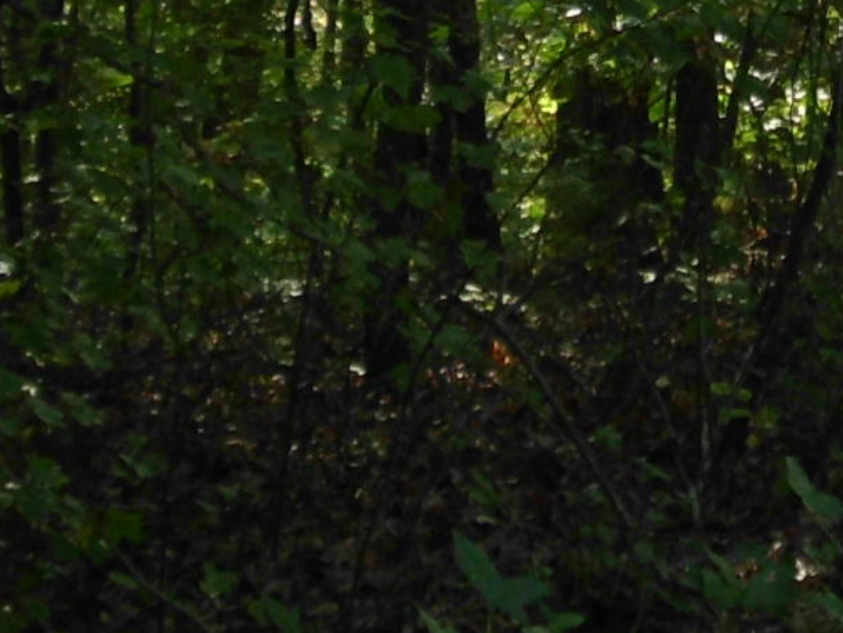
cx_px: 796
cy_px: -916
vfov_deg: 7.8
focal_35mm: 177
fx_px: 4312
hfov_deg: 11.1
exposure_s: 1/90
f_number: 3.2
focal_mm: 6.57
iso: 100
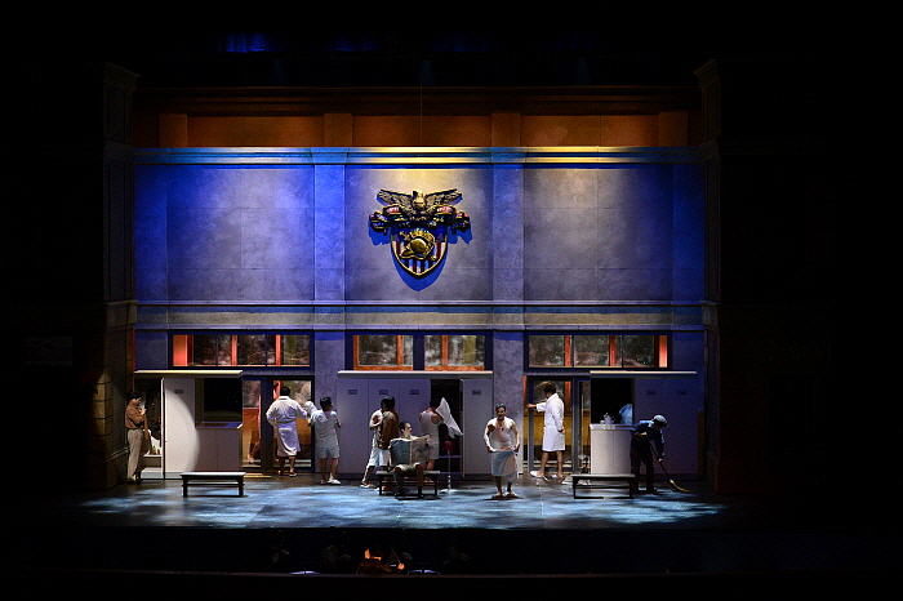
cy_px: 300
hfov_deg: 28.9
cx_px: 452
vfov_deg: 19.4
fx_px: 1755
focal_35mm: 70
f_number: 2.8
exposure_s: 1/50
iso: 1250
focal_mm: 70
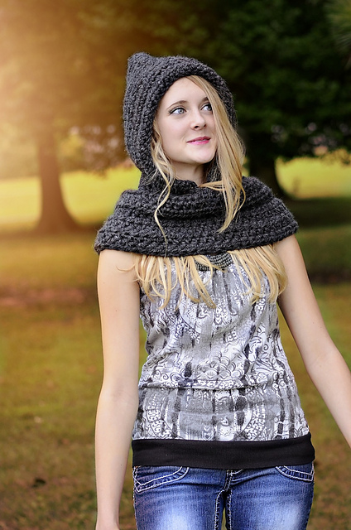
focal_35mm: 105
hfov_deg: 13.0
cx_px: 176
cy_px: 265
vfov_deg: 19.5
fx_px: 1542
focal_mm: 70
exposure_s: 1/250
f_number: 4
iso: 800
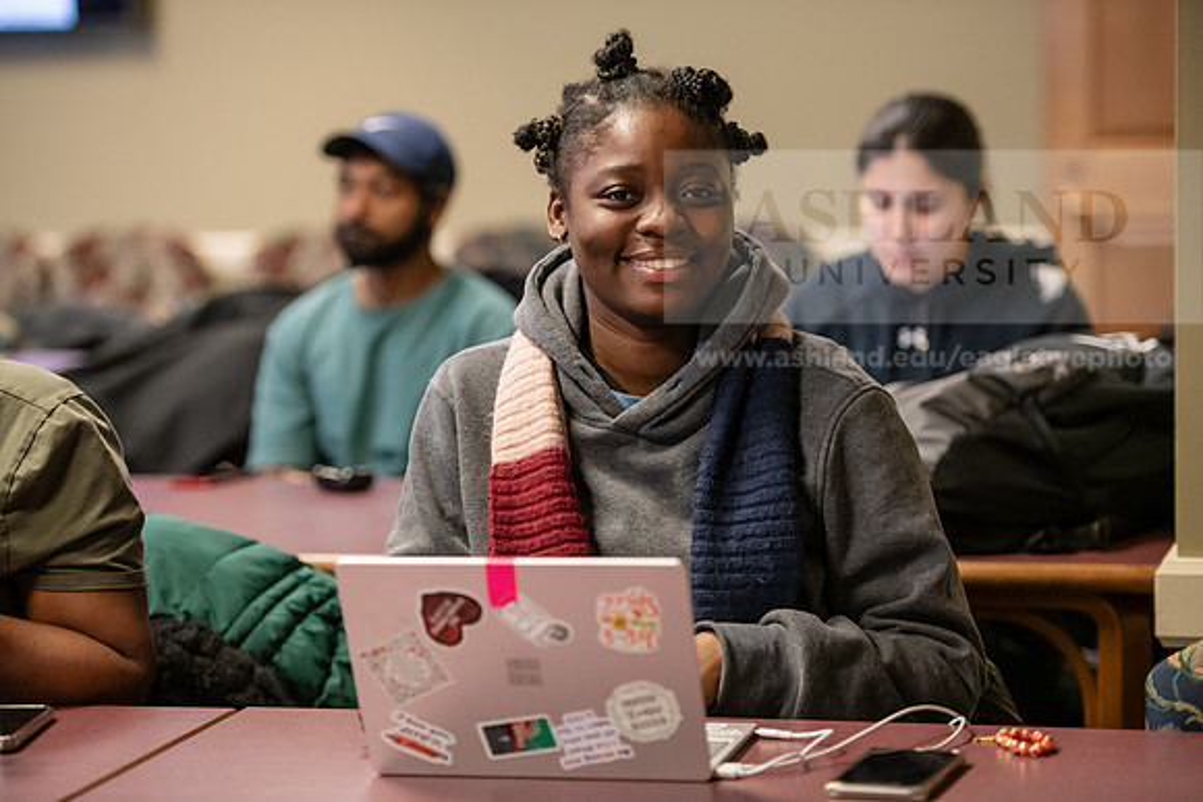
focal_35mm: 110
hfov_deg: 18.6
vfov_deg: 12.5
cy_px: 401
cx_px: 602
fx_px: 3677
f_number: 2.8
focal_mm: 110
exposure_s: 1/200
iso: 2500
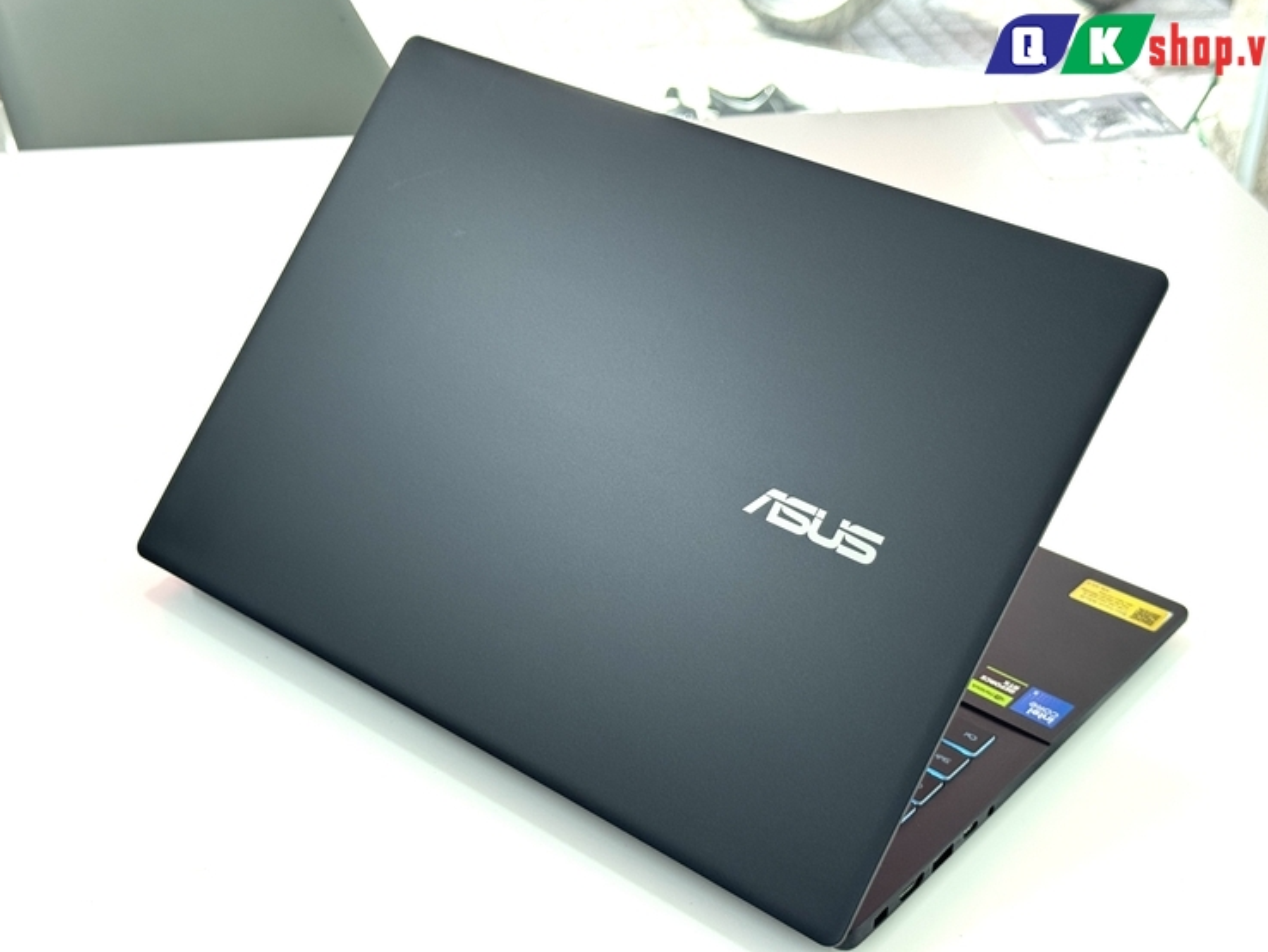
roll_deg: -1.2
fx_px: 1905
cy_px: 500
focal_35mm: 52
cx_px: 656
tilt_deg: -32.8
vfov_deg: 28.0
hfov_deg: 36.8
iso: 64
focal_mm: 6.76
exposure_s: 1/100
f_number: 1.78
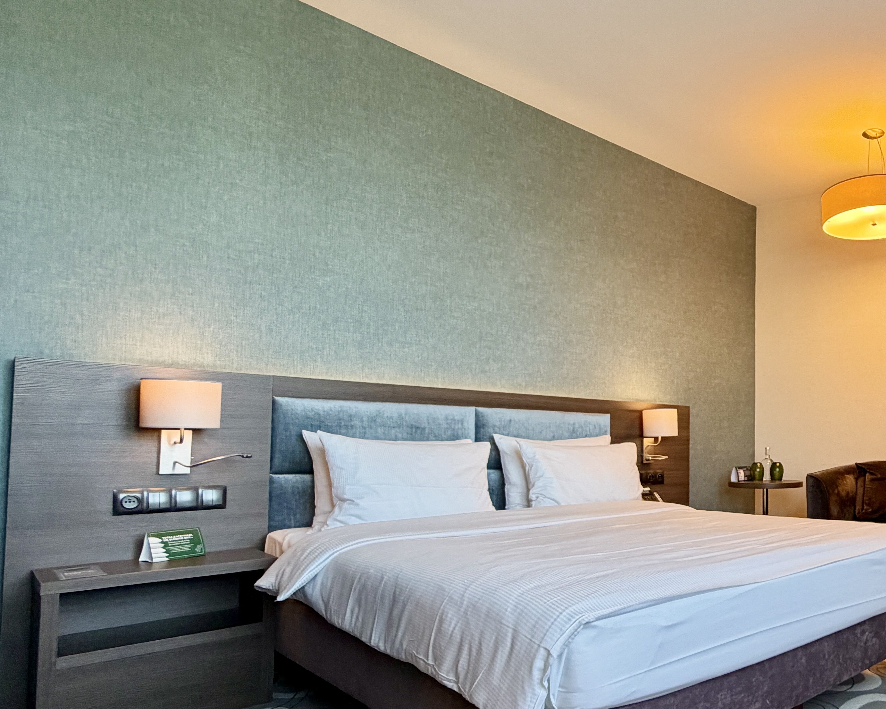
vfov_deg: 56.4
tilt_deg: +1.3
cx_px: 775
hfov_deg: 59.4
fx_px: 656
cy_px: 420
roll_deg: -0.1
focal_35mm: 25
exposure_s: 1/100
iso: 250
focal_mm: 2.22
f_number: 2.2
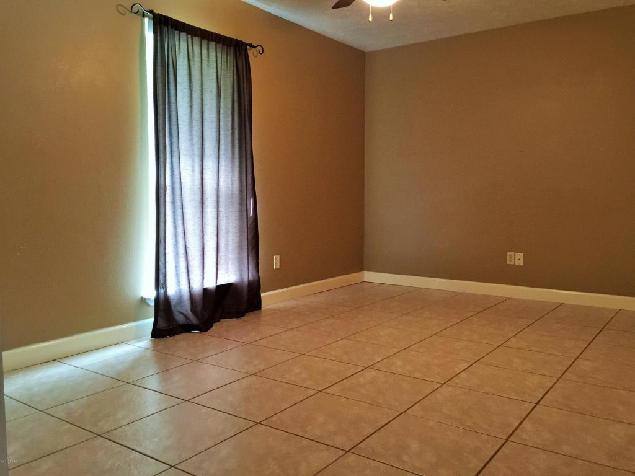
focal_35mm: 29
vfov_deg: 48.2
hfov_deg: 61.7
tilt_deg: -4.9
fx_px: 532
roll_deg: -1.1
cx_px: 318
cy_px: 238
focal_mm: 4.15
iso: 125
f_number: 2.2
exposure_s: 1/15
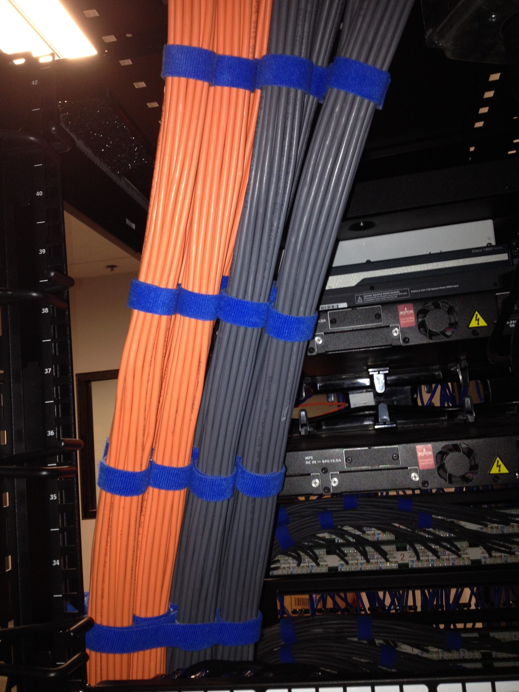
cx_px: 260
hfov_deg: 40.7
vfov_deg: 52.6
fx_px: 700
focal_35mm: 35
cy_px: 346
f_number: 2.4
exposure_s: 1/16
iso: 64
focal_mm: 4.28
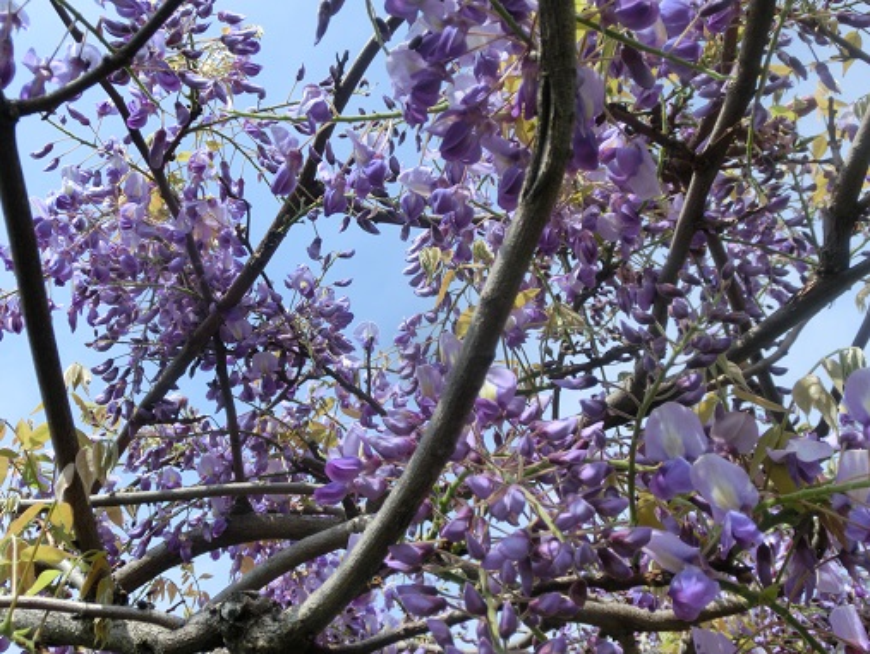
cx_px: 435
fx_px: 931
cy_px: 327
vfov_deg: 38.7
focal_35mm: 37
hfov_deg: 50.1
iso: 80
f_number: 4.1
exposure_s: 1/800
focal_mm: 6.5
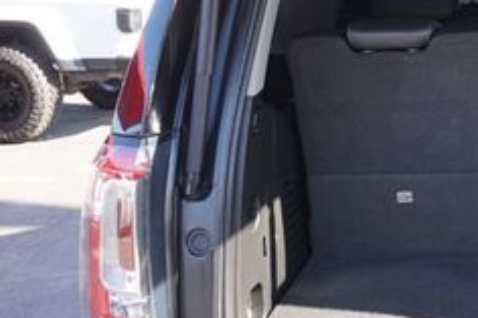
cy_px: 43
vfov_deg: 20.5
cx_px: 512
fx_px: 862
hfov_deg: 28.4
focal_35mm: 65
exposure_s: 1/60
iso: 100
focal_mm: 16
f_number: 4.5
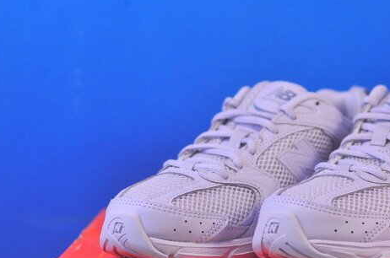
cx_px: 328
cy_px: 93
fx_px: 1405
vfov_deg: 10.5
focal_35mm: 130
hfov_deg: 15.7
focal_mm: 50
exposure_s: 1/320
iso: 250
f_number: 2.5
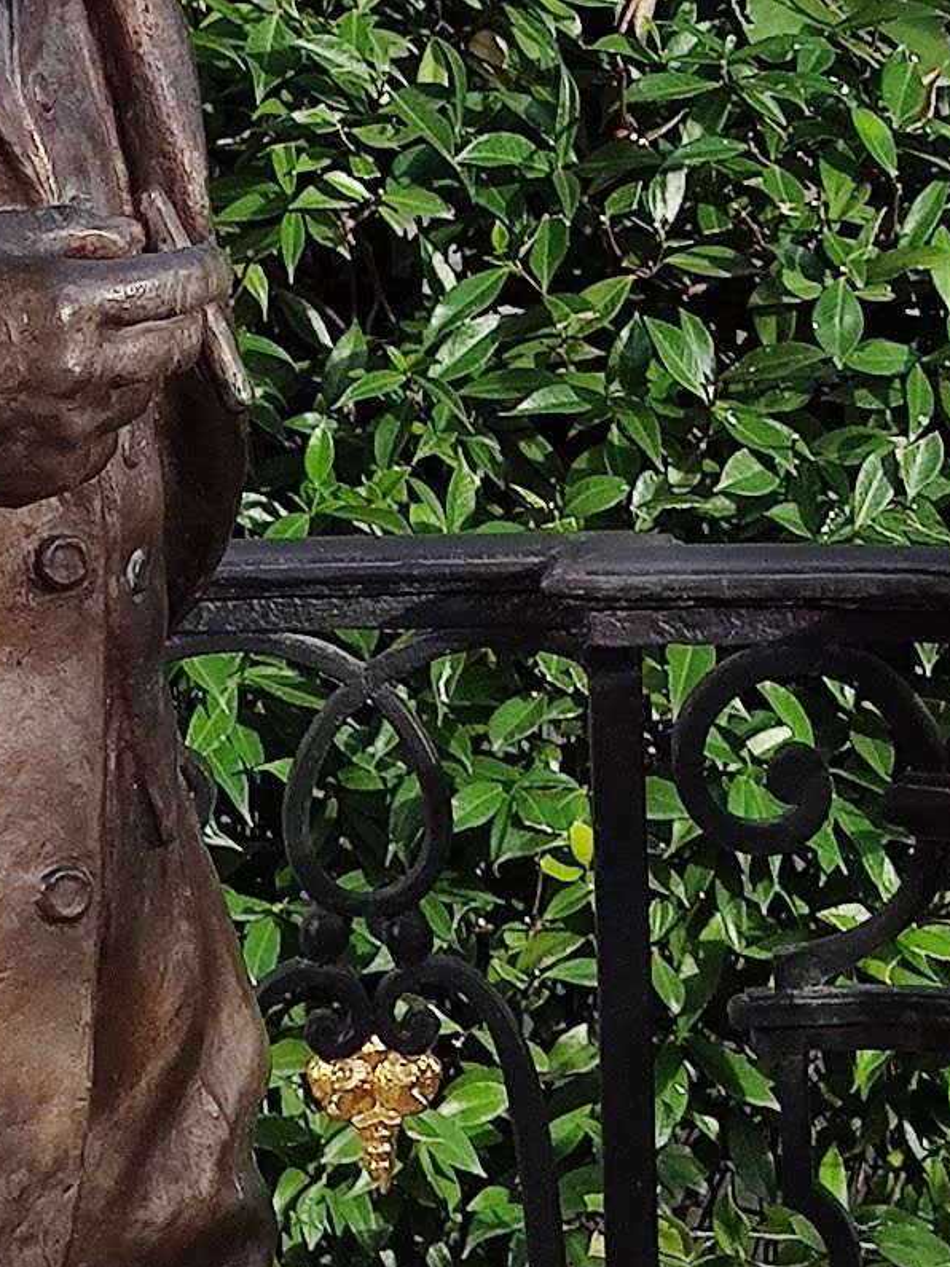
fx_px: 7613
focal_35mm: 208
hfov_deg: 7.1
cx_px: 120
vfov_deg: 9.0
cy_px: -1226
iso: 101
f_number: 2
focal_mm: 8.16
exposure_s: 1/1139
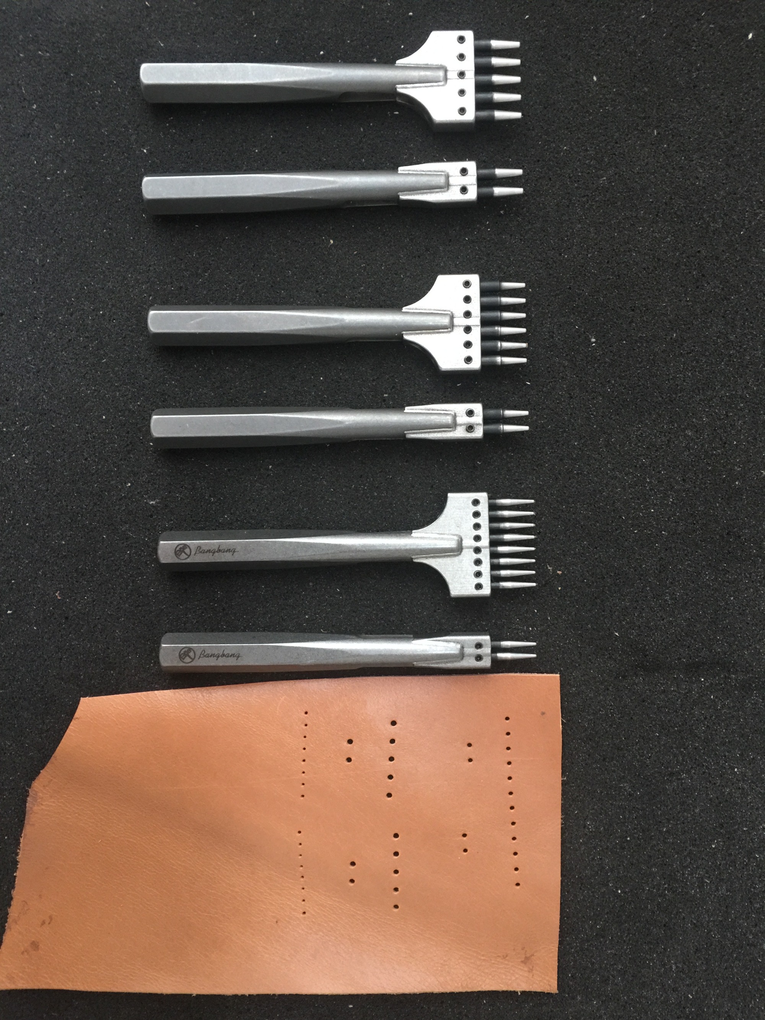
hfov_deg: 48.2
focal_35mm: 29
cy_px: 510
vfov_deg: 61.7
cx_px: 382
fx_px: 854
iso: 100
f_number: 2.2
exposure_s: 1/10
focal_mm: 4.15
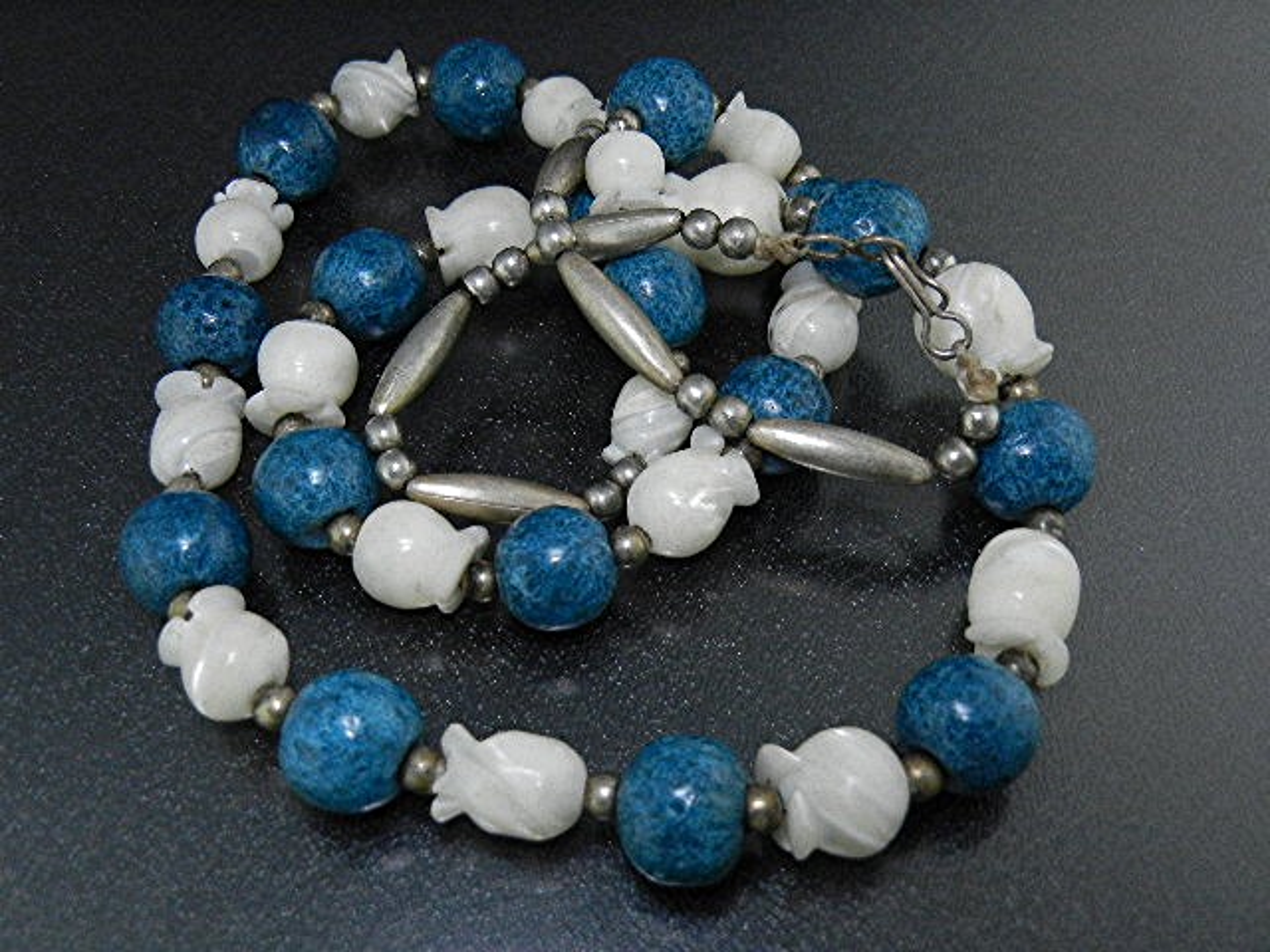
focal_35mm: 34
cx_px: 635
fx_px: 1247
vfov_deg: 41.8
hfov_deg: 54.0
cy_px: 476
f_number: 7.2
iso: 800
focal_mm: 6.2
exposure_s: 1/30
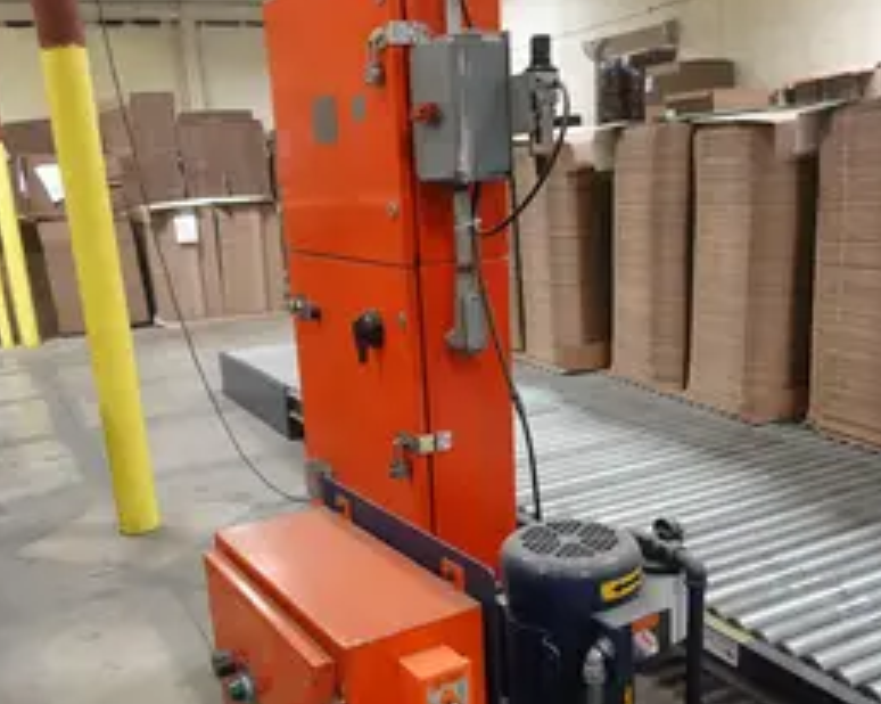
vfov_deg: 41.7
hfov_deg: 51.6
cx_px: 432
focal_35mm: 35
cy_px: 458
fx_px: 912
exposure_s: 1/250
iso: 1600
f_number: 1.8
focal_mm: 8.8
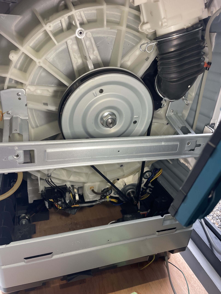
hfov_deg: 53.1
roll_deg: -5.6
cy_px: 147
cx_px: 110
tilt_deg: -24.2
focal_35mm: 26
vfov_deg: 67.3
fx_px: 221
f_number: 1.6
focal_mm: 4.2
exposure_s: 1/121
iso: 64
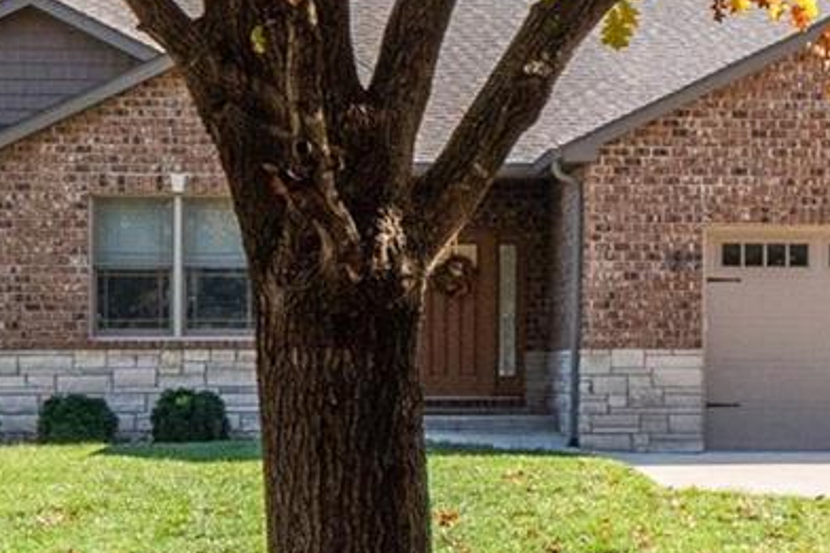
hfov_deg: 13.9
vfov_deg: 9.3
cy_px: 222
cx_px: 697
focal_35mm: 147
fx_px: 3388
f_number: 9
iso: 400
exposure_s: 1/200
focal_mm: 18
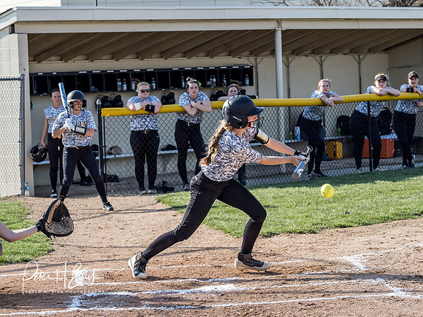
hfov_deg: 13.5
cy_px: 158
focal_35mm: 146
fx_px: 1784
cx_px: 212
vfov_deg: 10.2
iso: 400
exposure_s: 1/1000
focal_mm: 73
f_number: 5
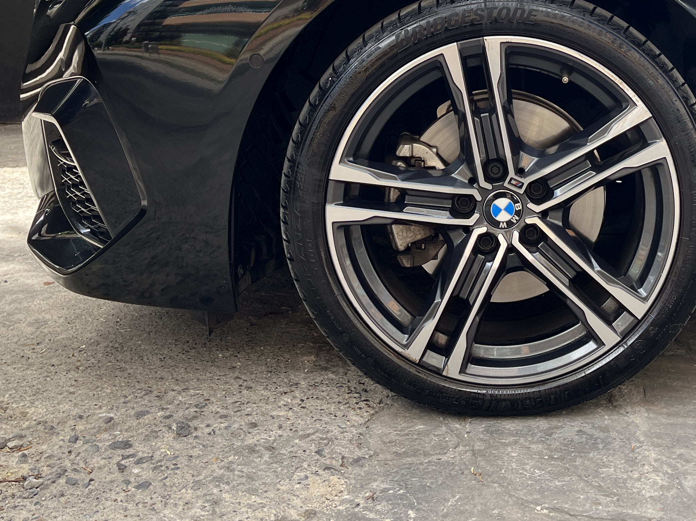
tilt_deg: -3.0
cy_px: 85
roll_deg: +0.2
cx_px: 495
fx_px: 1005
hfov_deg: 37.5
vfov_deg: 28.3
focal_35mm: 50
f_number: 1.6
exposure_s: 1/362
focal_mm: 5.1
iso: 50
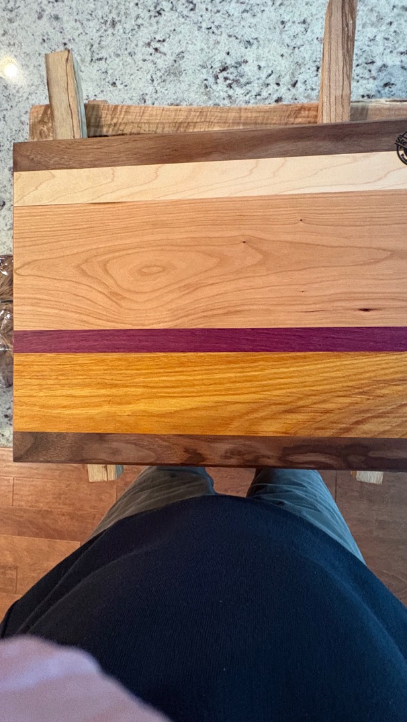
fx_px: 326
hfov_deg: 63.8
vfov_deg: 95.5
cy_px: 321
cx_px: 220
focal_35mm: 17
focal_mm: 2.22
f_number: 2.2
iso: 800
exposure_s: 1/40
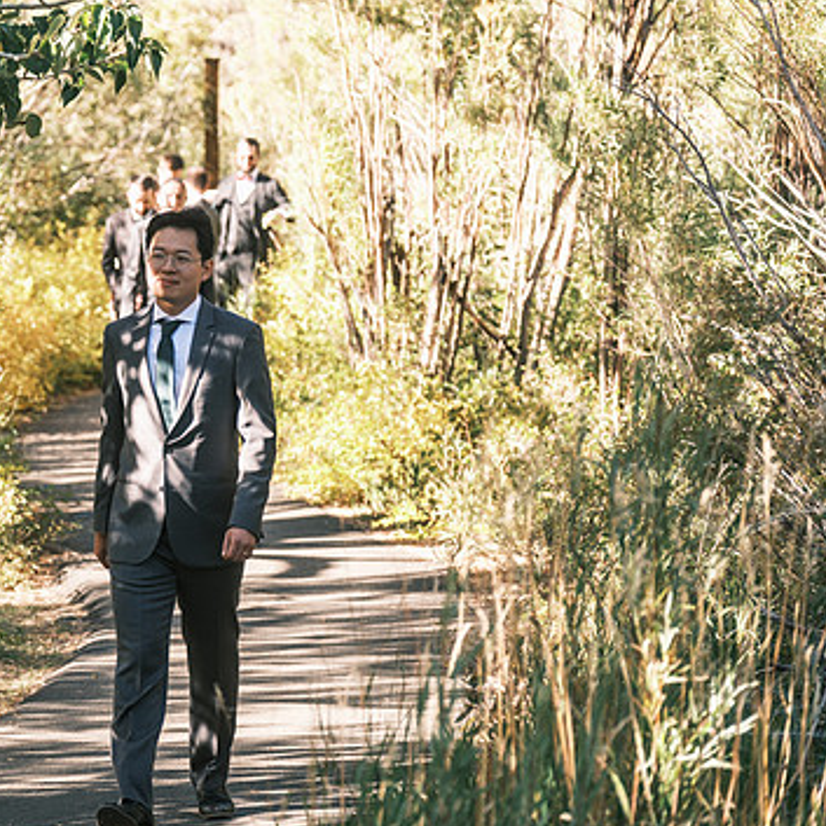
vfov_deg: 9.9
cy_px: 390
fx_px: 4751
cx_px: 161
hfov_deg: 9.9
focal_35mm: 176
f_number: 2.8
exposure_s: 1/800
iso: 200
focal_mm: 83.8
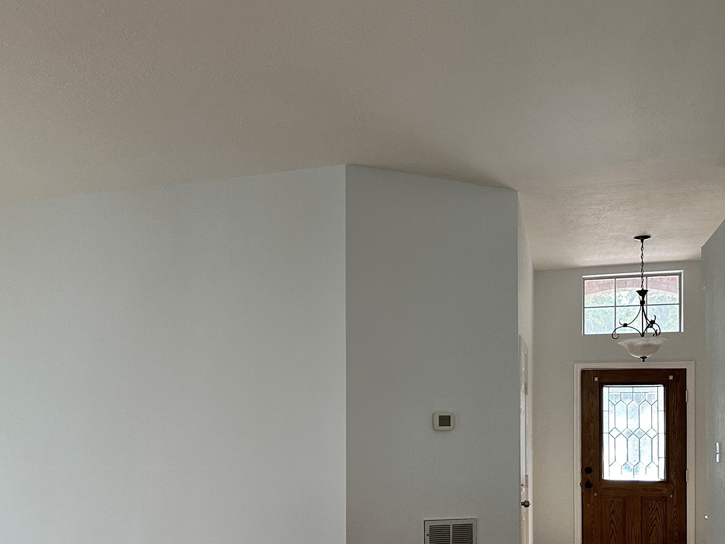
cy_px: 401
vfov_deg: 37.8
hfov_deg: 49.8
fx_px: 775
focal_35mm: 37
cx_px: 286
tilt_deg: -0.7
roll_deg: +0.2
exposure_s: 1/113
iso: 250
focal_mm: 6.86
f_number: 1.78
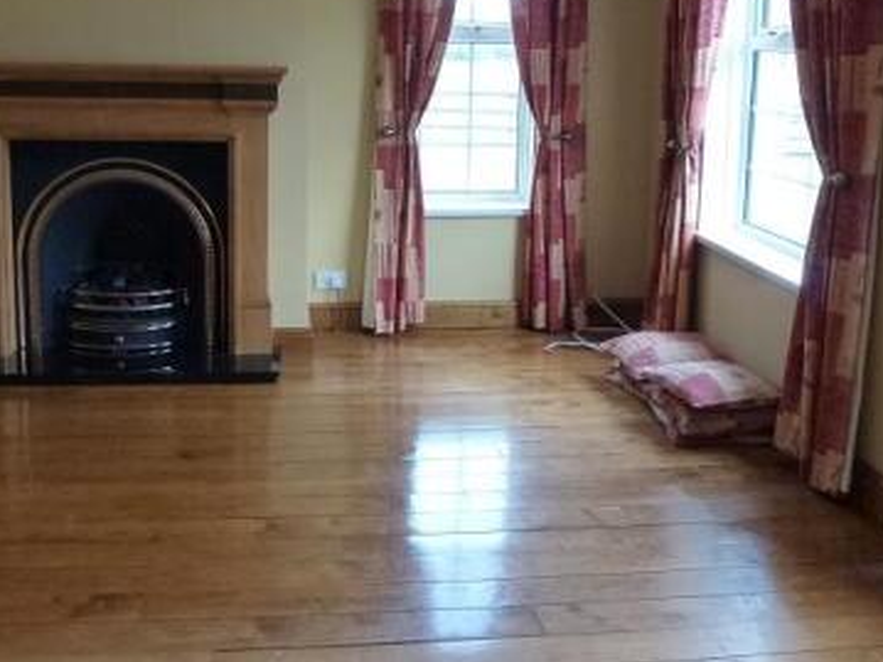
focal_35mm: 39
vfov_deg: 36.2
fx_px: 994
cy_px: 186
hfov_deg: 47.8
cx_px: 412
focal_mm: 4.3
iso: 400
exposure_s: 1/60
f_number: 3.3
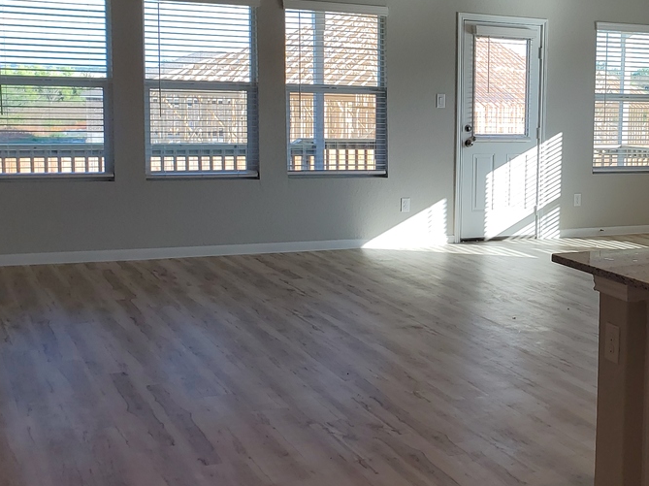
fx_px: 1049
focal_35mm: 56
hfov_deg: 32.7
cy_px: 236
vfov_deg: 26.1
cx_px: 583
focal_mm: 4.3
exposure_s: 1/137
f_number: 2.4
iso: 50
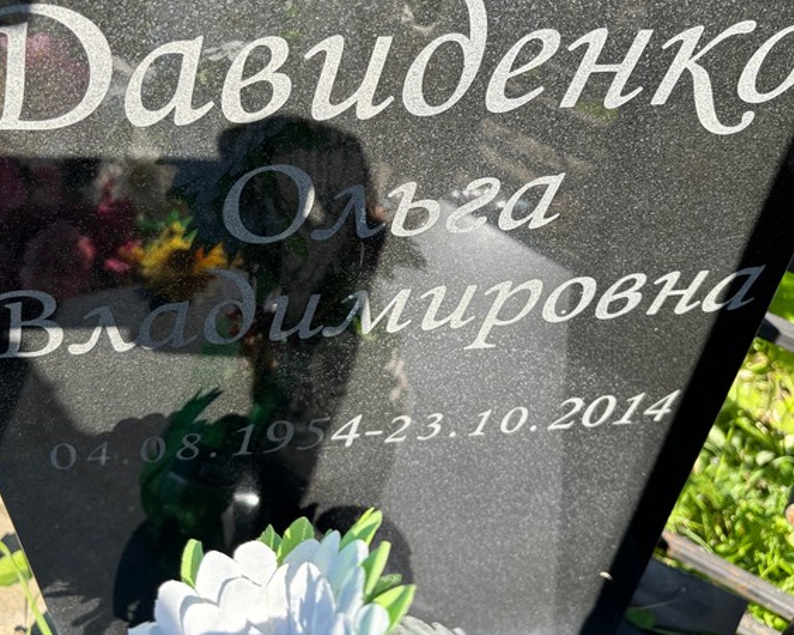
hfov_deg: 50.3
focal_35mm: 36
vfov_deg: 40.9
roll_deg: -2.8
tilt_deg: -38.7
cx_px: 370
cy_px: 242
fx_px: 846
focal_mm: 5.96
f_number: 1.6
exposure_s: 1/670
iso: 50
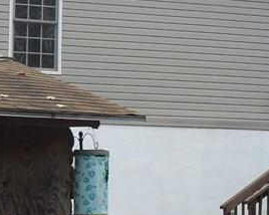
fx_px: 1010
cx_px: 220
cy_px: 146
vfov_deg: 12.1
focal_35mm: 127
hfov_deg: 15.1
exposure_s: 1/60
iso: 80
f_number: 7
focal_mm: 6.3
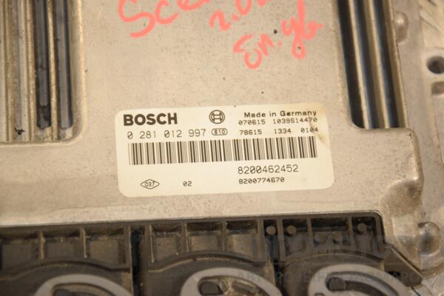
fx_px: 1942
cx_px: 222
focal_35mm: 158
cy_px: 148
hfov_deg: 13.0
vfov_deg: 8.7
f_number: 6.3
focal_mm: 105
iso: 800
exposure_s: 1/200
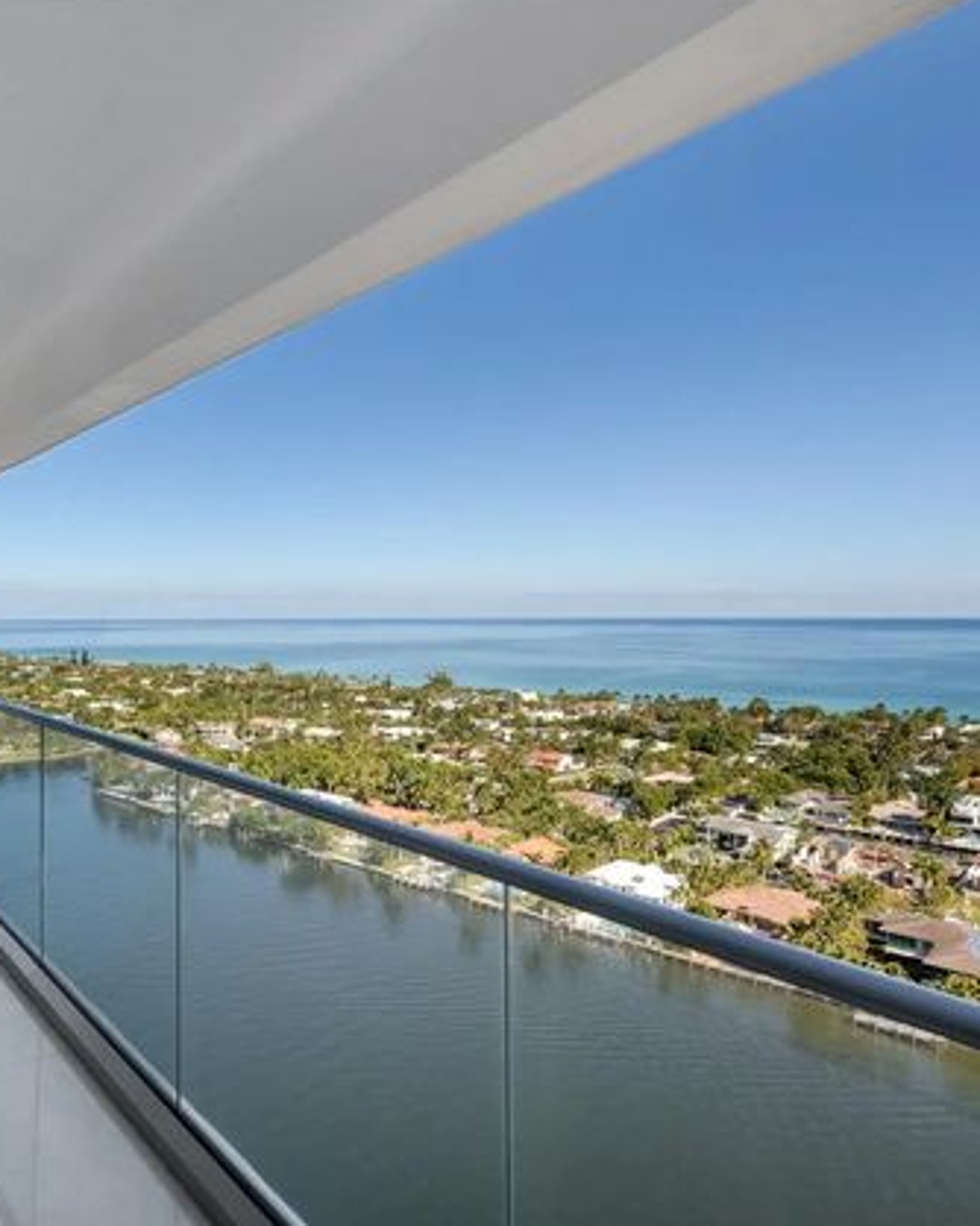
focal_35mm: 23
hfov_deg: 58.7
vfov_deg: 72.6
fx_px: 834
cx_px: 288
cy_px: 609
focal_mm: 16
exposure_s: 1/1000
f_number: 8
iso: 250
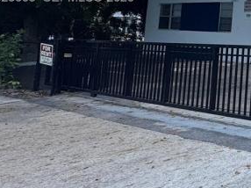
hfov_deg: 26.6
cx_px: 391
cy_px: -2
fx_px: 341
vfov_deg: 28.8
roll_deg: -2.1
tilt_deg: +4.2
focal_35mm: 47
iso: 50
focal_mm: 2.22
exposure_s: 1/681
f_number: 2.2
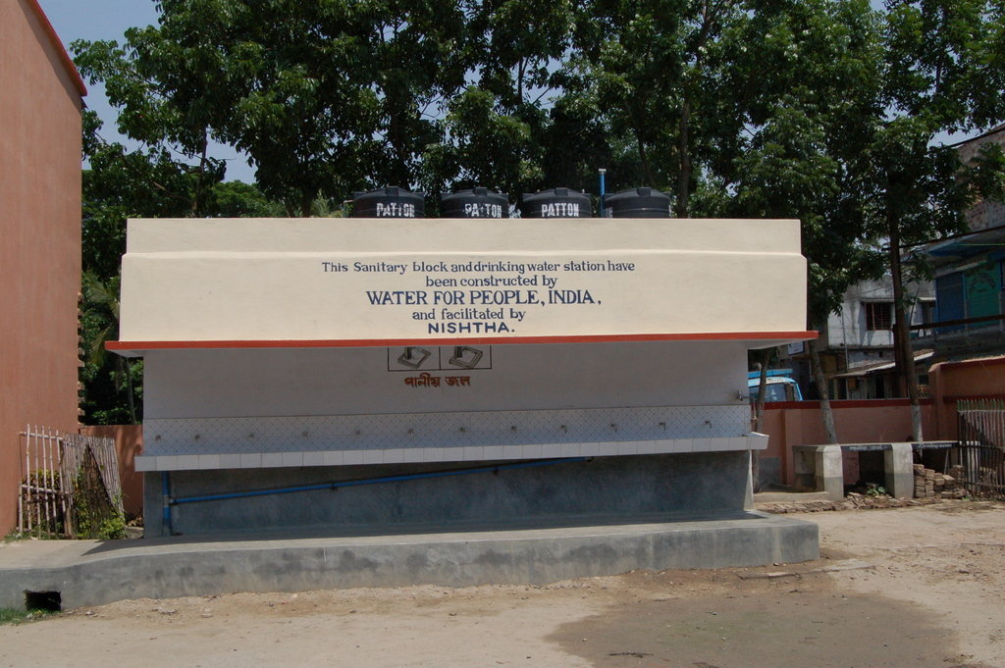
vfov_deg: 34.2
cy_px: 334
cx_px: 502
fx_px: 1088
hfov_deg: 49.6
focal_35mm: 39
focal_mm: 26
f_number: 14
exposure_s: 1/800
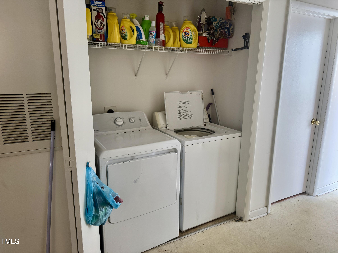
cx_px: 169
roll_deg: -0.8
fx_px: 234
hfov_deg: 71.6
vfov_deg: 56.8
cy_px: 126
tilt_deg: -13.8
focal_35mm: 24
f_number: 1.78
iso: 160
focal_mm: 6.76
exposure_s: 1/60
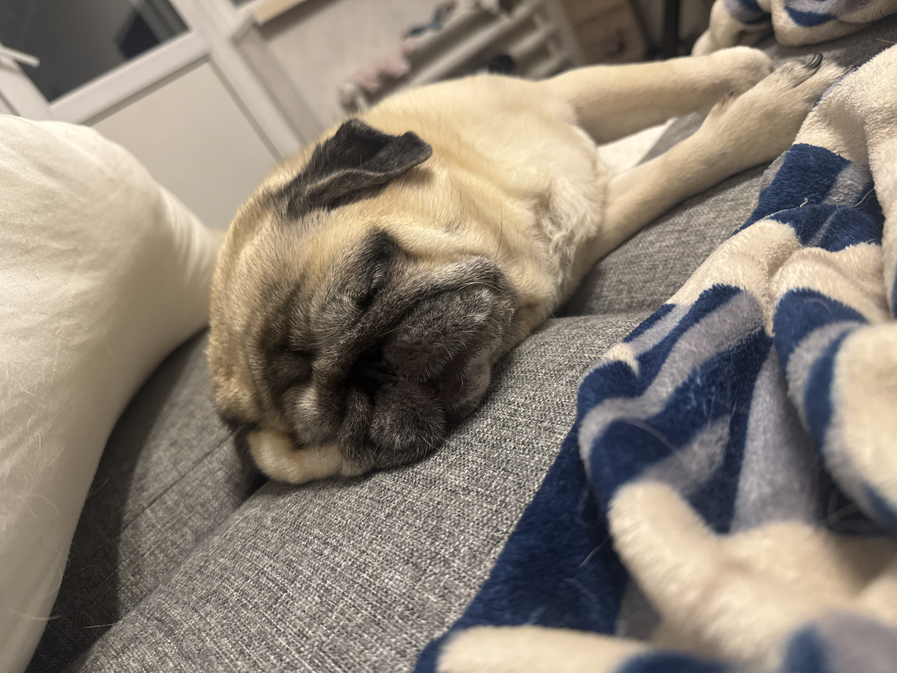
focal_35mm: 24
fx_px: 622
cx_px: 448
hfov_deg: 71.6
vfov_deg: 56.8
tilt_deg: -20.7
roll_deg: +34.3
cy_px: 336
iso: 400
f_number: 1.78
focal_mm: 6.76
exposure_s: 1/50
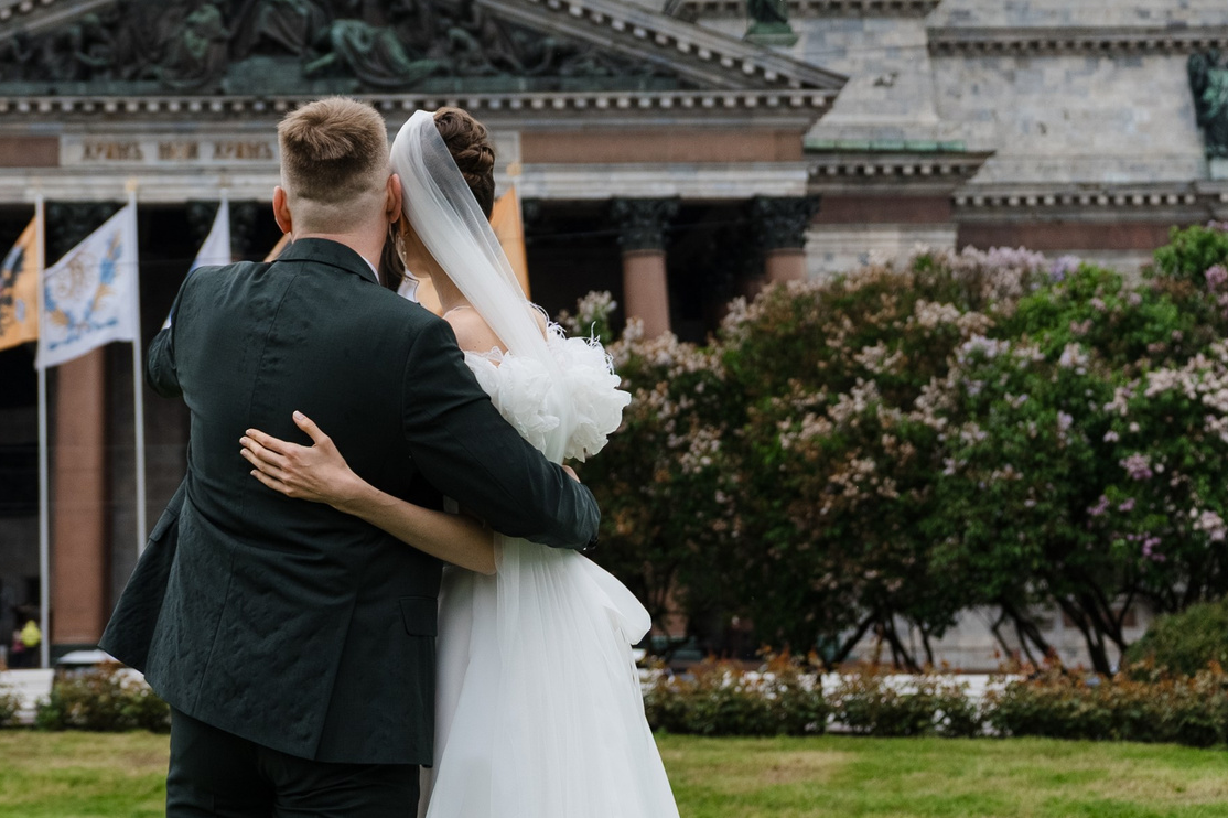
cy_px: 41
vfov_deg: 20.4
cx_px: 257
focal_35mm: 65
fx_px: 2216
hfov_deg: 30.3
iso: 200
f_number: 2.8
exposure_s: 1/1600
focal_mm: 28
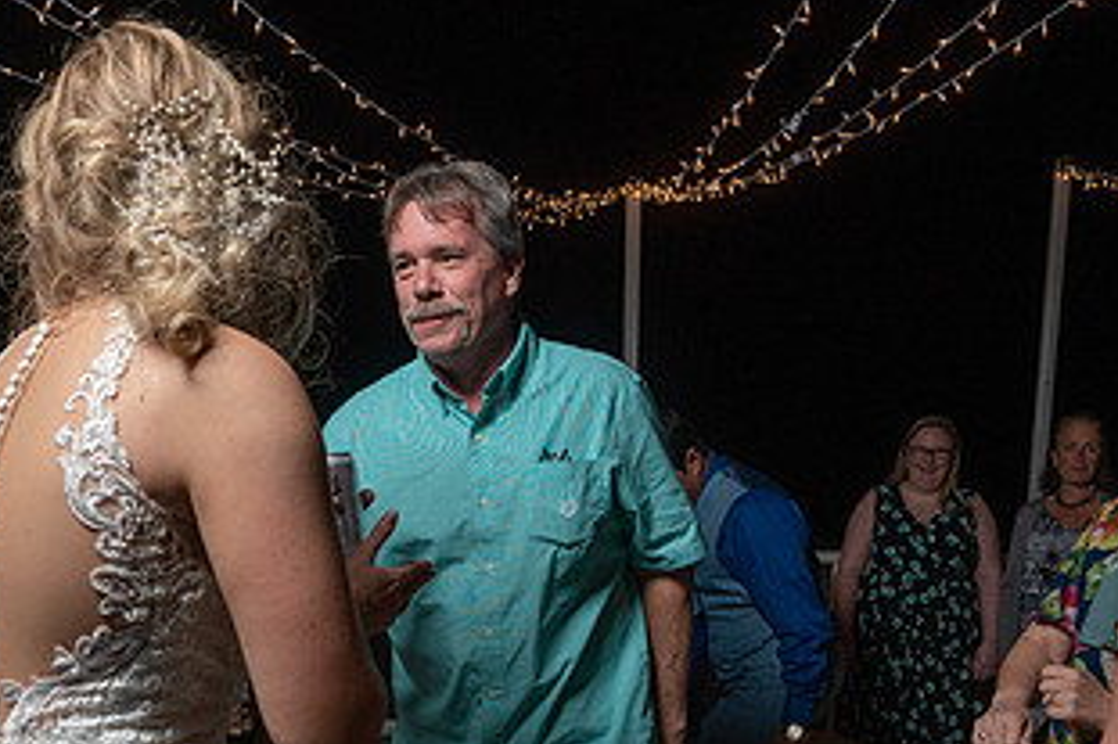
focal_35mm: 35
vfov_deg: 35.0
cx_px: 535
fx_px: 1086
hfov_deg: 54.4
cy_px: 707
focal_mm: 16
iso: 2000
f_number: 5.6
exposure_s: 1/250
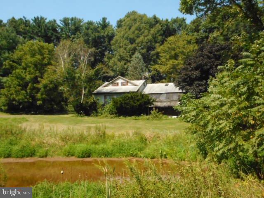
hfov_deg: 54.0
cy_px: 99
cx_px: 132
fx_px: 259
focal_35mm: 34
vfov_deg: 41.8
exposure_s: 1/500
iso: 800
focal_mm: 6
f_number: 11.9
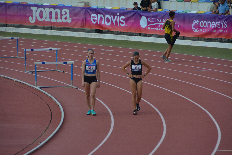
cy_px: 78
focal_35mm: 300
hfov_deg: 6.9
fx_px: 1933
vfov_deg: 4.6
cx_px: 116
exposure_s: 1/640
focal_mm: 200
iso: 800
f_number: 6.3
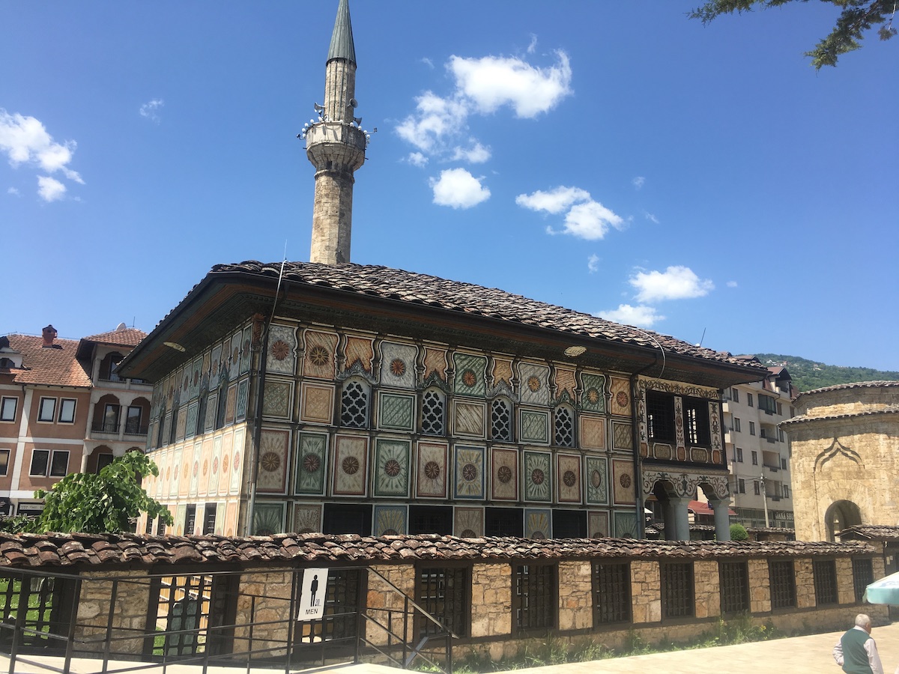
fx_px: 753
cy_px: 337
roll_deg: -0.6
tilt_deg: +13.4
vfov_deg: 48.2
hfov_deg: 61.7
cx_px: 450
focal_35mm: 29
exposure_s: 1/974
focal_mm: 4.15
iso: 25
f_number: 2.2
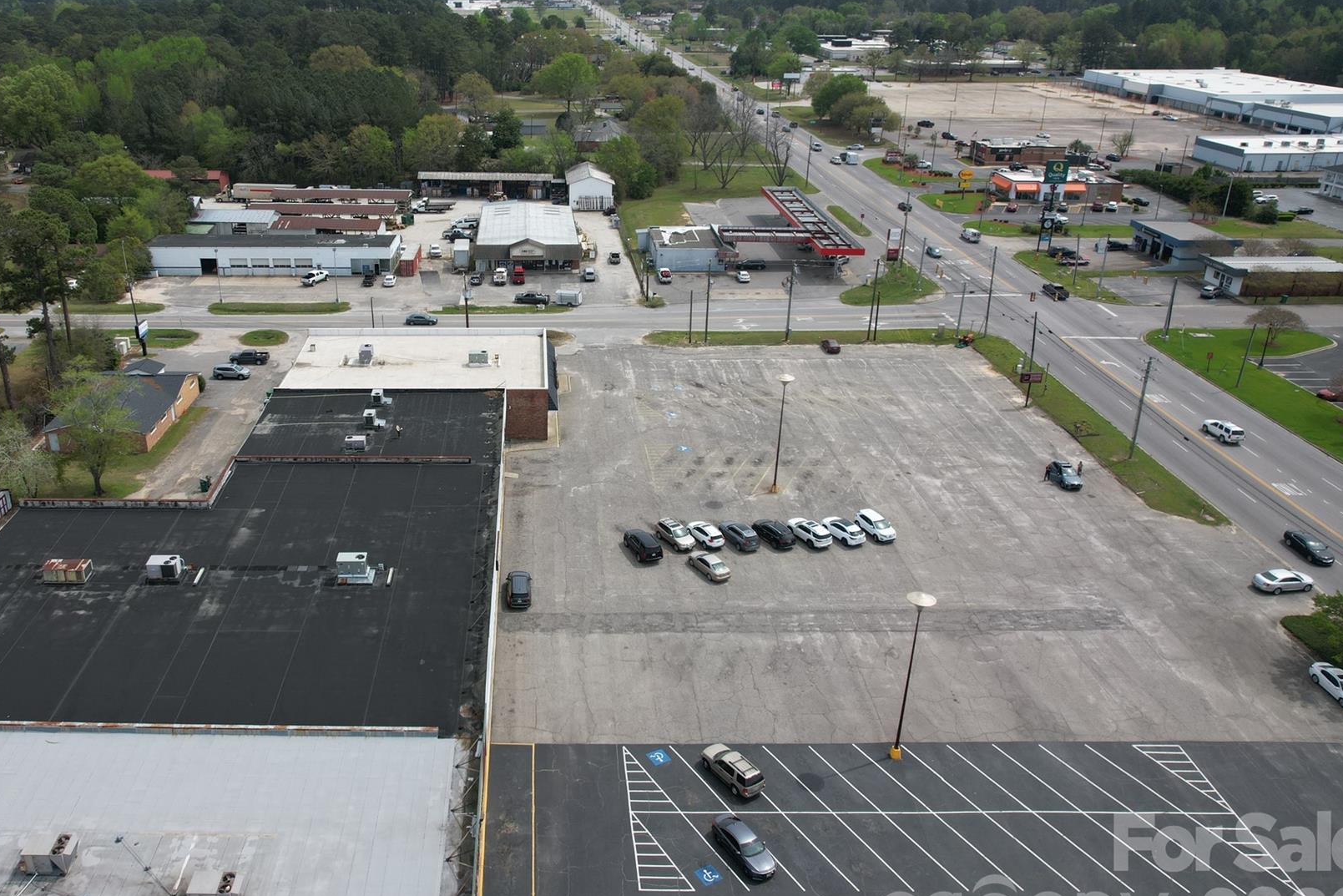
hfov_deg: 64.7
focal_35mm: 28
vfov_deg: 46.4
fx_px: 1045
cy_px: 407
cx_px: 525
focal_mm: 8.38
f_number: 2.8
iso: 100
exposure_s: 1/640
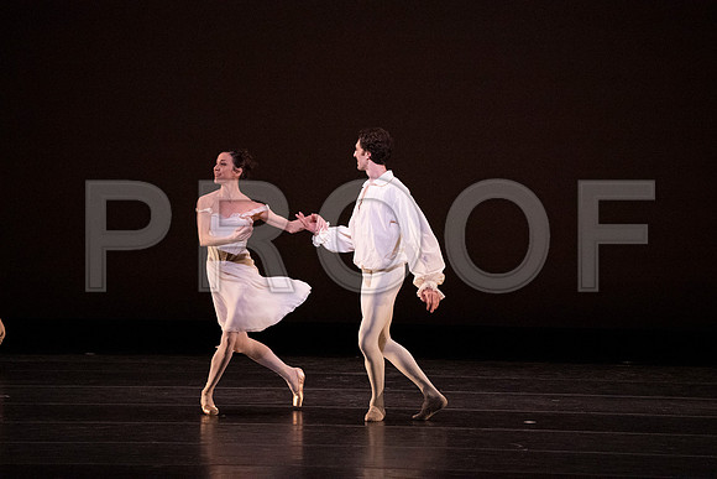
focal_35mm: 327
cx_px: 358
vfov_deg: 4.2
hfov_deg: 6.3
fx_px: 6514
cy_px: 240
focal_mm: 327
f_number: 5.6
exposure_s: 1/400
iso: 20000
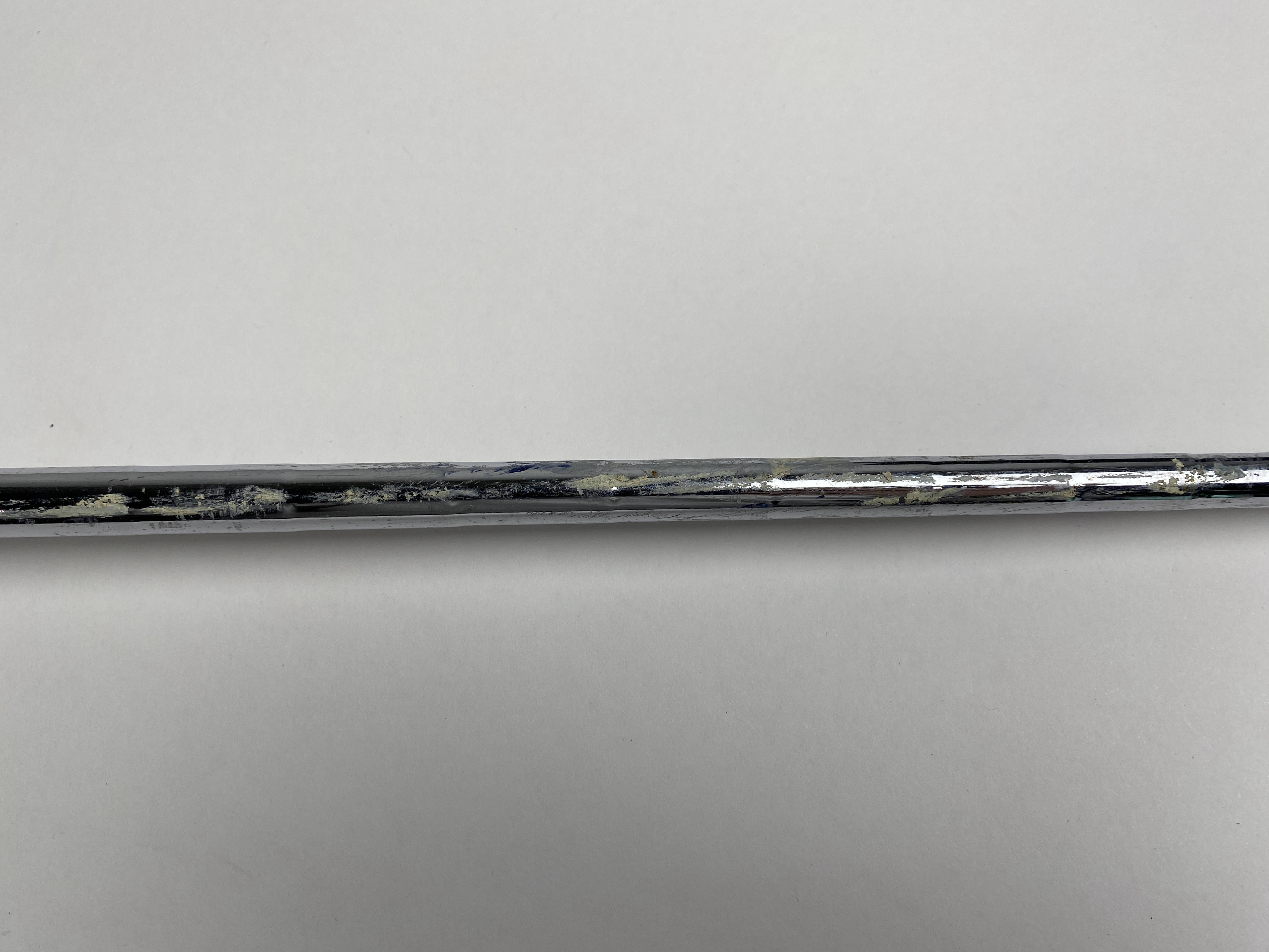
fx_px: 953
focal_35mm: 26
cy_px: 476
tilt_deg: -72.0
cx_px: 634
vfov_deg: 53.1
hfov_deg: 67.3
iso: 32
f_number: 1.8
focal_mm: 4.25
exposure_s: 1/325
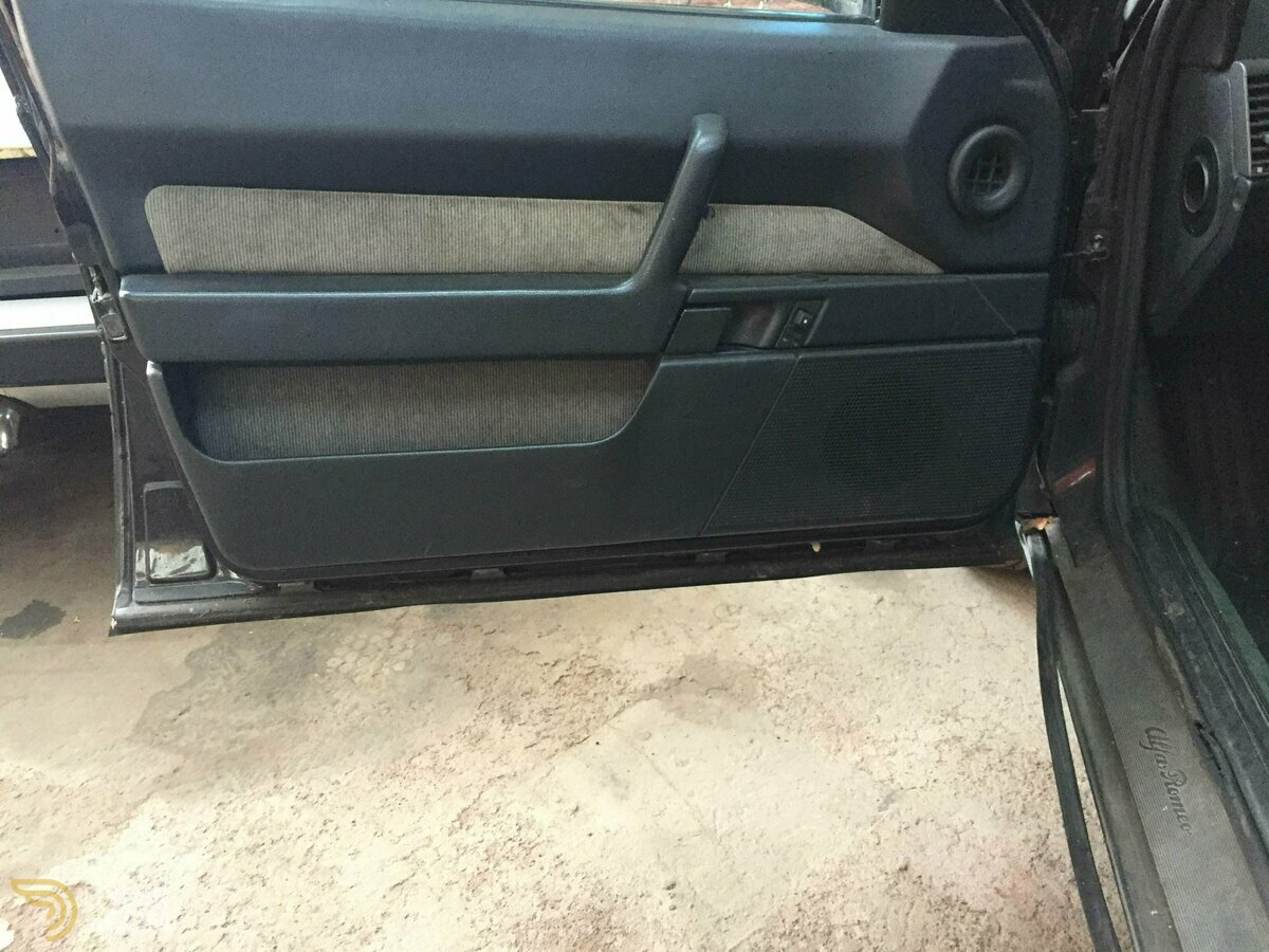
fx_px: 1063
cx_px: 634
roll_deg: +5.0
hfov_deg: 61.7
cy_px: 476
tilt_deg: -24.9
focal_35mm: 29
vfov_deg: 48.2
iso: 250
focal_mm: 4.15
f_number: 2.2
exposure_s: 1/25
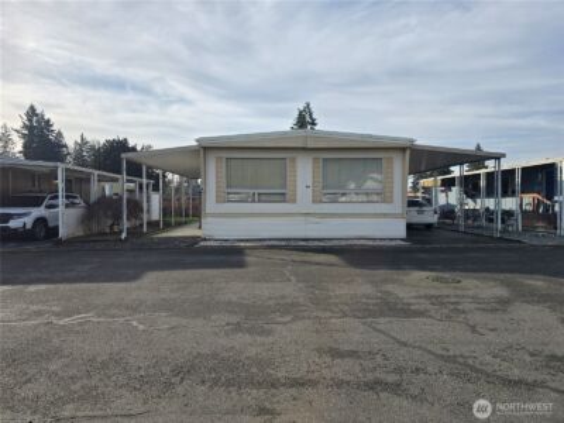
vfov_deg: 58.9
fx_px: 375
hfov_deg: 73.9
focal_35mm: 23
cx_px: 282
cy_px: 212
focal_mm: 6.3
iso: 12
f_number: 1.7
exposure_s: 1/850
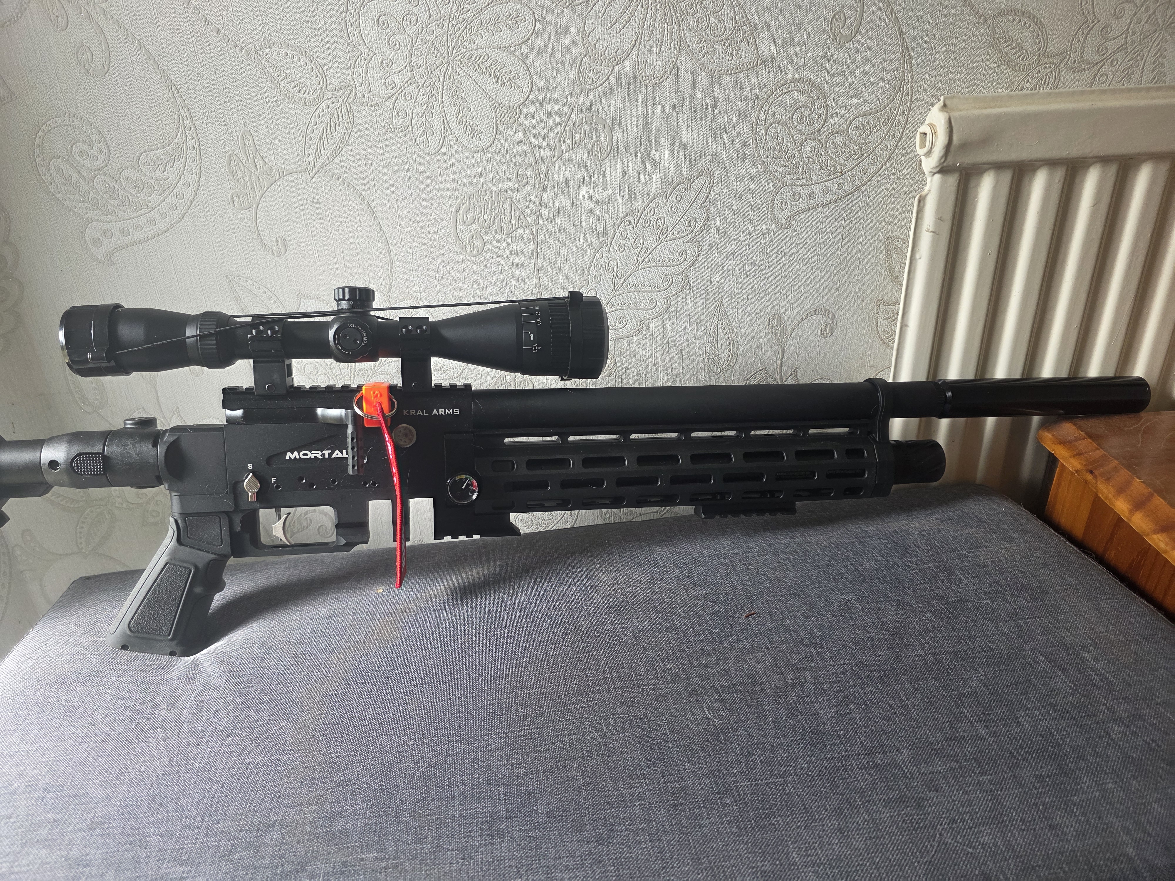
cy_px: 440
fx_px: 781
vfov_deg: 58.9
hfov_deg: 73.9
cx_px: 588
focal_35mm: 23
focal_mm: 6.3
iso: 200
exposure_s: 1/120
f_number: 1.7
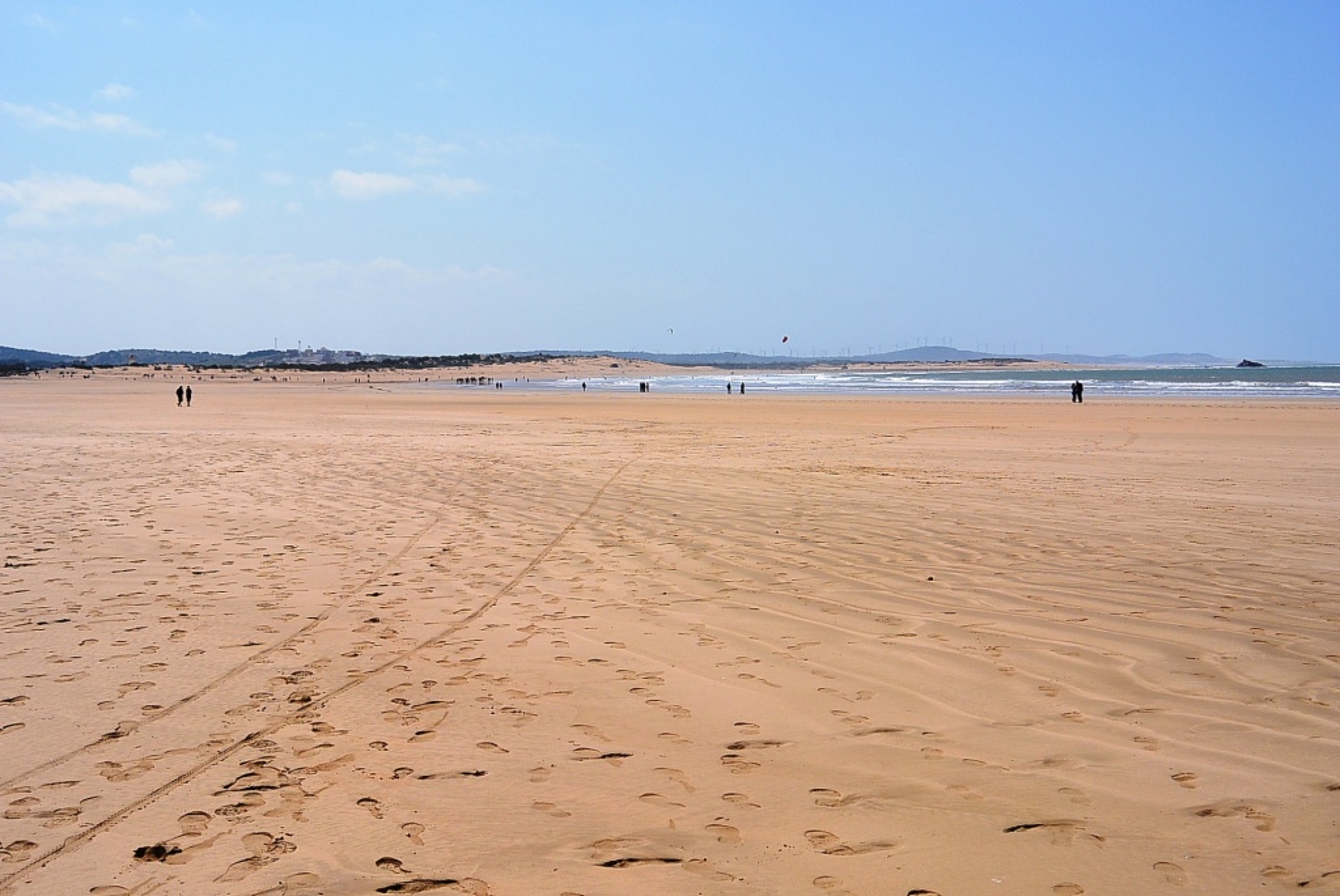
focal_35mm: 50
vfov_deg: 27.1
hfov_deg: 39.6
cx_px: 670
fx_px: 1863
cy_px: 448
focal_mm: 18.7
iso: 100
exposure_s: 1/1250
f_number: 5
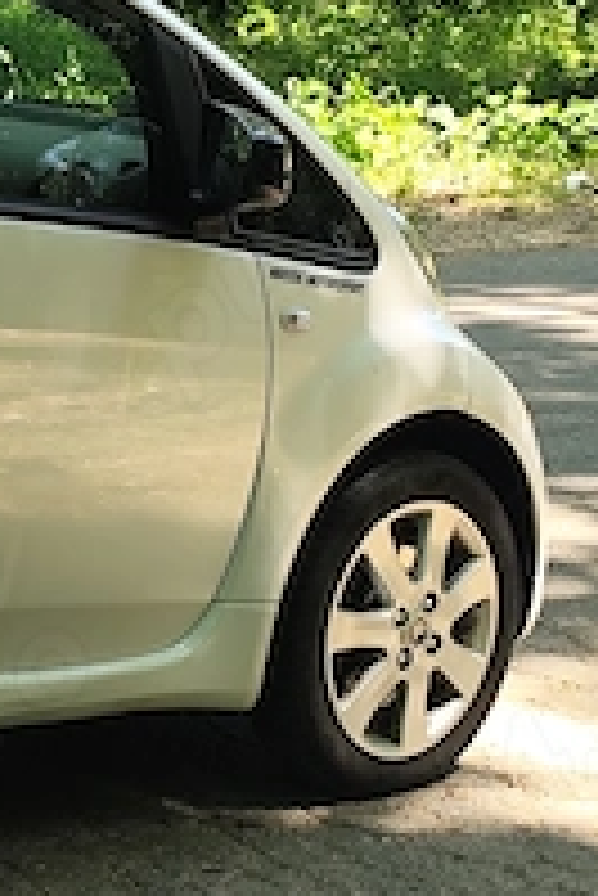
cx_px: -517
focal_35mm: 144
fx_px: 3581
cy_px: 203
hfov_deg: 9.1
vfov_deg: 14.2
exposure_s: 1/100
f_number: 1.65
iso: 50
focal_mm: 6.19
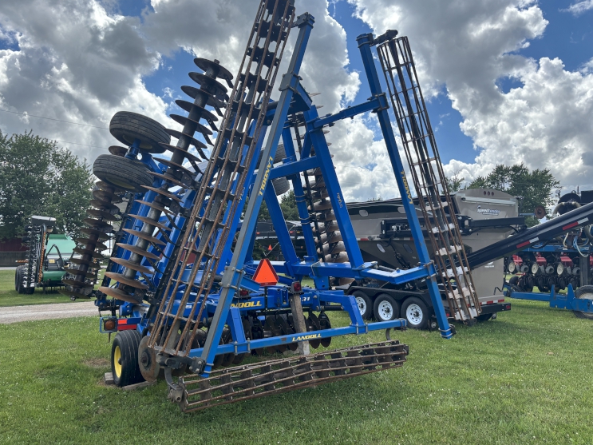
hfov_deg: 63.4
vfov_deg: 49.7
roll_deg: -2.2
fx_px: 480
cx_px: 290
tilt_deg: +8.1
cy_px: 218
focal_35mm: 28
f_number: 1.6
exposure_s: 1/2342
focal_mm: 5.96
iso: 50
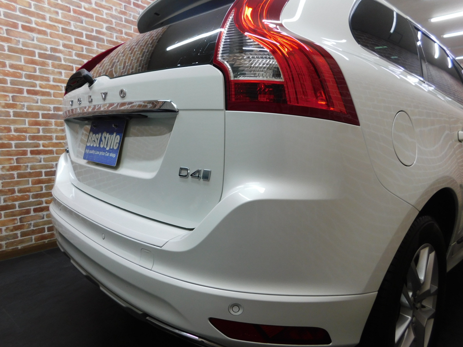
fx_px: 308
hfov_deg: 73.9
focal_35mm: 23
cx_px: 232
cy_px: 174
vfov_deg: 58.9
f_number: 3
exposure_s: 1/30
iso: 125
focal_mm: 4
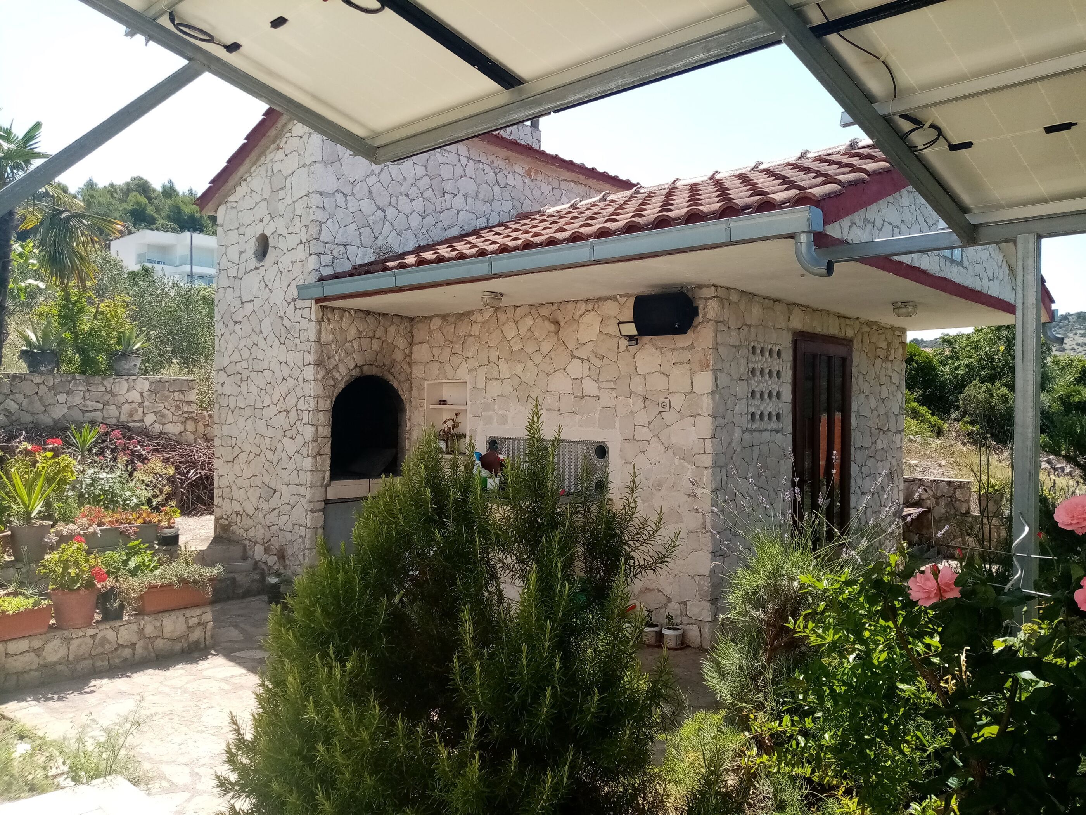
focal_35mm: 26
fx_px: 816
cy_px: 408
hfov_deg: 67.3
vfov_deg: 53.1
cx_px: 543
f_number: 1.8
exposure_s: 1/613
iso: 101
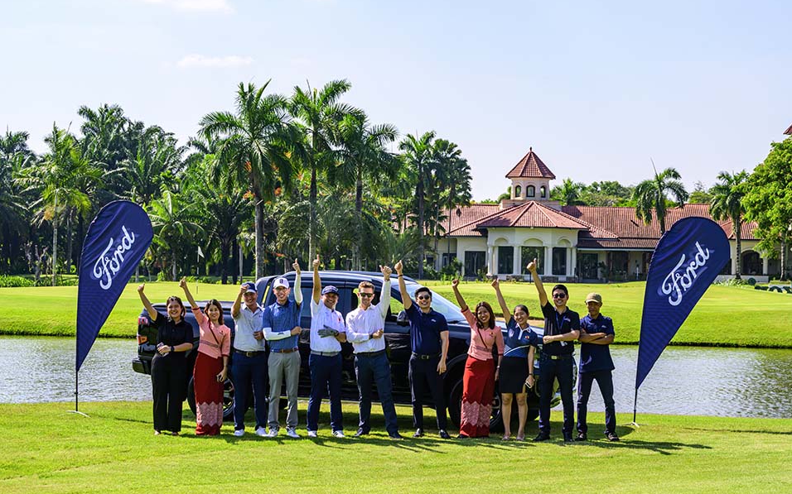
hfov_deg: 23.8
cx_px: 397
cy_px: 260
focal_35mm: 87
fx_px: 1877
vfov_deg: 15.0
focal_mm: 85
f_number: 9
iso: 220
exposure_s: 1/500
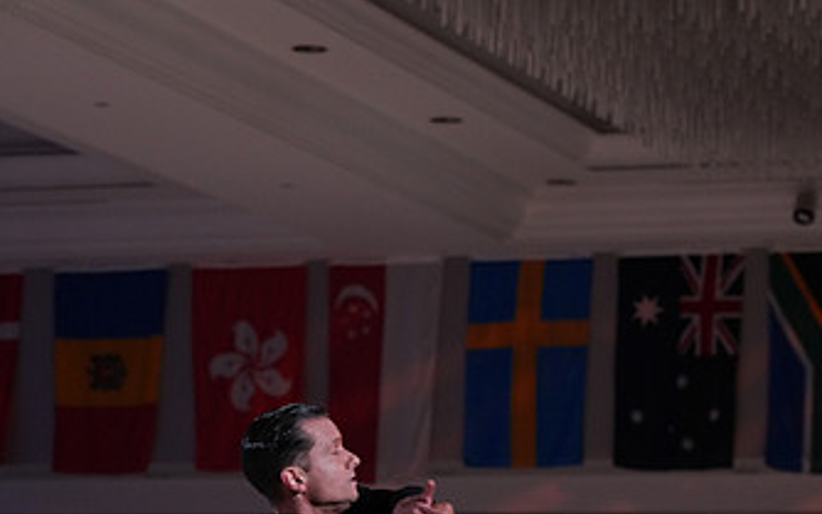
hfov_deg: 11.3
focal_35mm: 186
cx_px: 432
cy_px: 635
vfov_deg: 7.0
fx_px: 4168
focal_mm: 105
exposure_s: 1/400
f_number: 5
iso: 2500
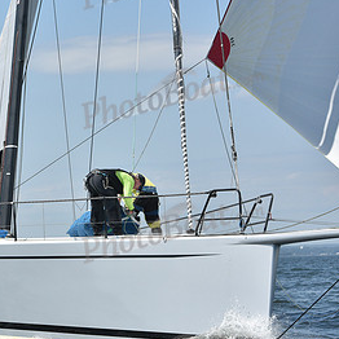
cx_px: 16
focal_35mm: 162
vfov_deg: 10.8
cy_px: 180
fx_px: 1795
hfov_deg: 10.7
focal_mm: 86
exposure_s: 1/1250
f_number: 8
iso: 250
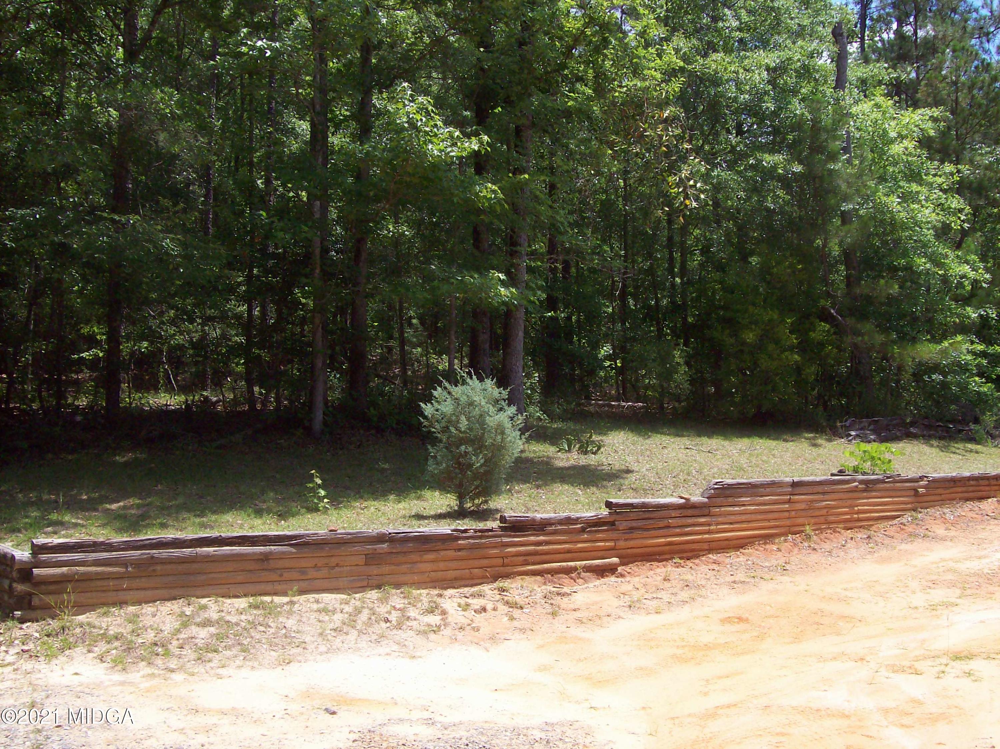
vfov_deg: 39.6
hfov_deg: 51.4
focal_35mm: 36
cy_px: 374
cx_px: 500
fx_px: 1039
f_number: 4.8
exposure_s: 1/350
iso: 80
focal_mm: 6
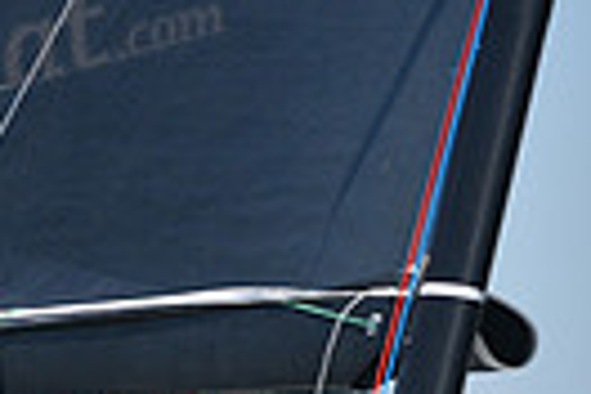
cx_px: -636
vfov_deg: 1.1
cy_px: 790
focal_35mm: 1233
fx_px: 20240
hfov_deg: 1.7
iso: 250
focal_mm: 280
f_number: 7.1
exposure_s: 1/1000
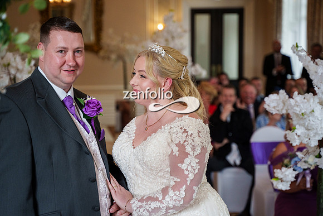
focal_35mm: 78
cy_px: 106
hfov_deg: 25.9
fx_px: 703
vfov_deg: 17.4
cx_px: 167
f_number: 2.8
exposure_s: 1/500
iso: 1600
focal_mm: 75
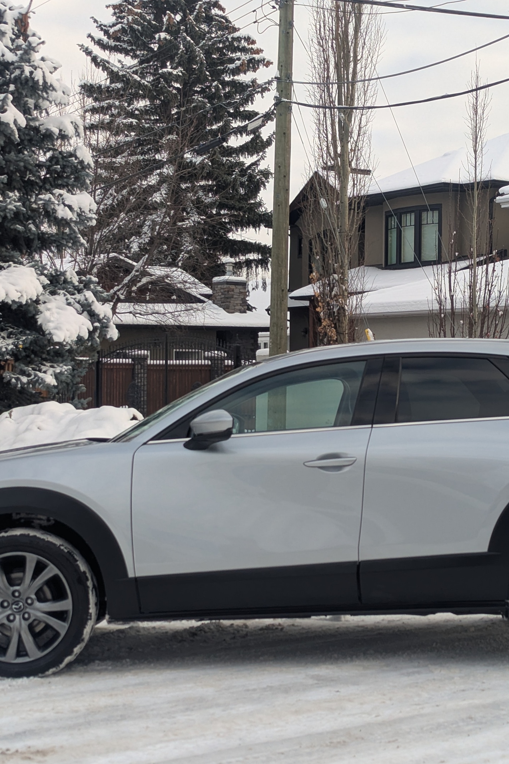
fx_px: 1421
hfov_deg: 20.3
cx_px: 304
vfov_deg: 30.1
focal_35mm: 67
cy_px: 385
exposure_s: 1/417
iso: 48
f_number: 1.85
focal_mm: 6.81
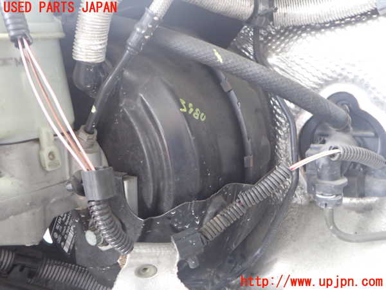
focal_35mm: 30
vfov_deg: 46.8
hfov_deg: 60.0
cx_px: 193
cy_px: 145
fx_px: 335
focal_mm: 5.4
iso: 400
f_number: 2.3
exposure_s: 1/30
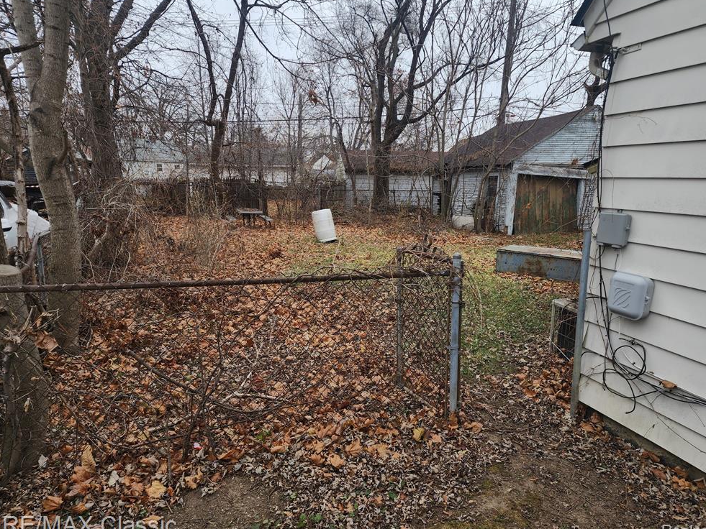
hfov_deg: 71.6
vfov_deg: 56.8
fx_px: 490
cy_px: 266
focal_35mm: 24
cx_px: 366
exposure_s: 1/180
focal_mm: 6.4
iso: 25
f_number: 1.8
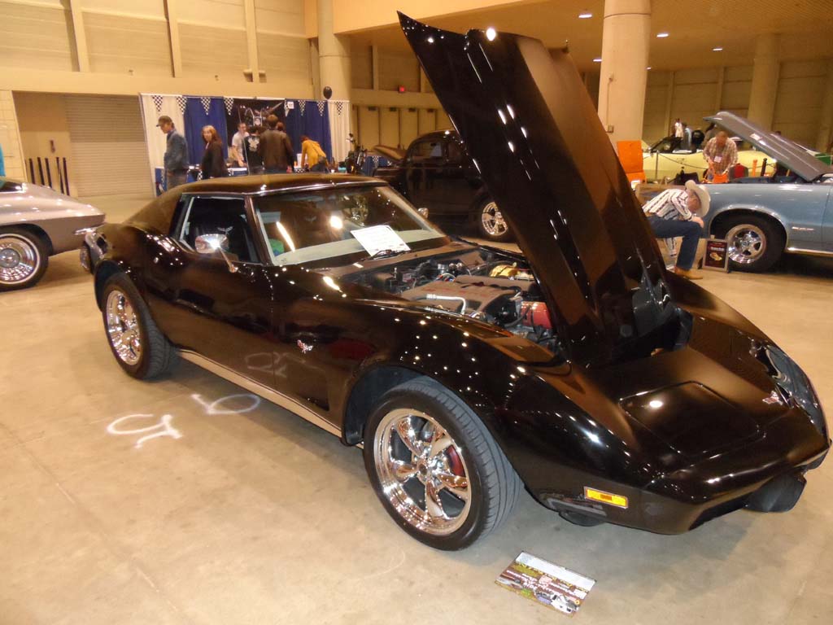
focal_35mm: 24
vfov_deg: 56.8
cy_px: 312
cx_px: 416
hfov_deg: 71.6
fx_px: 578
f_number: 3.2
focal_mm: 4
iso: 640
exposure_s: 1/30
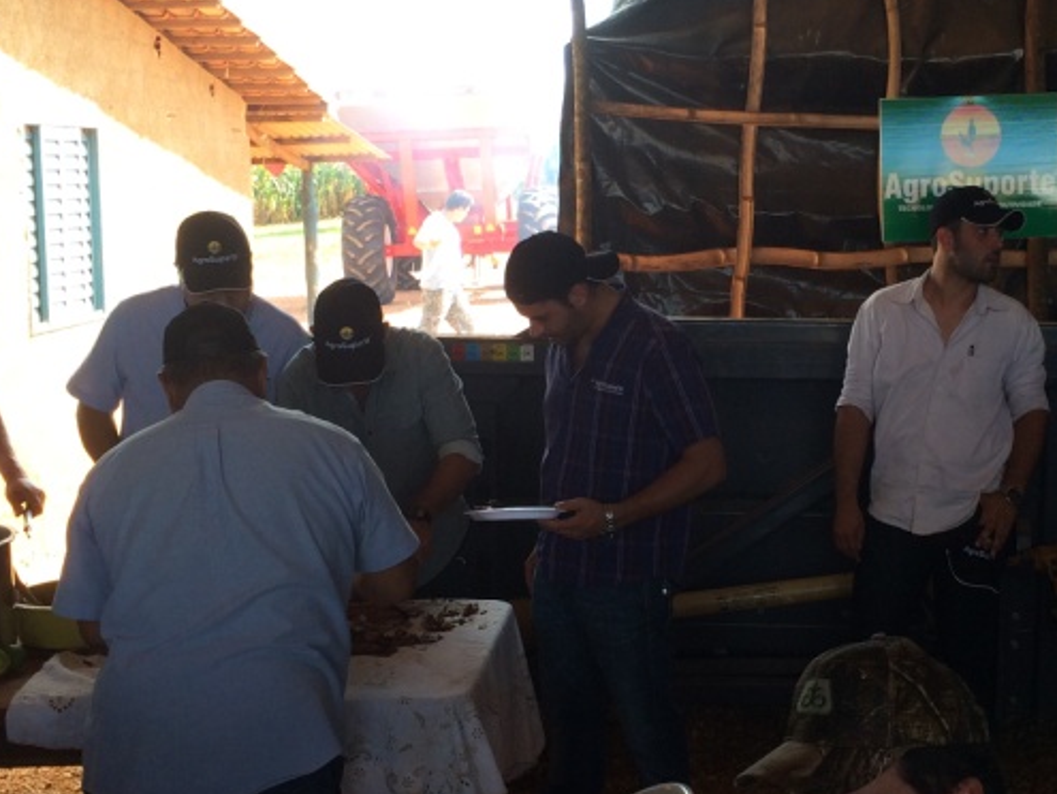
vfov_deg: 23.7
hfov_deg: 30.8
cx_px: 754
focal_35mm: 62
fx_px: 1895
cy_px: 395
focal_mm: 4.12
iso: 32
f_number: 2.2
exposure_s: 1/166
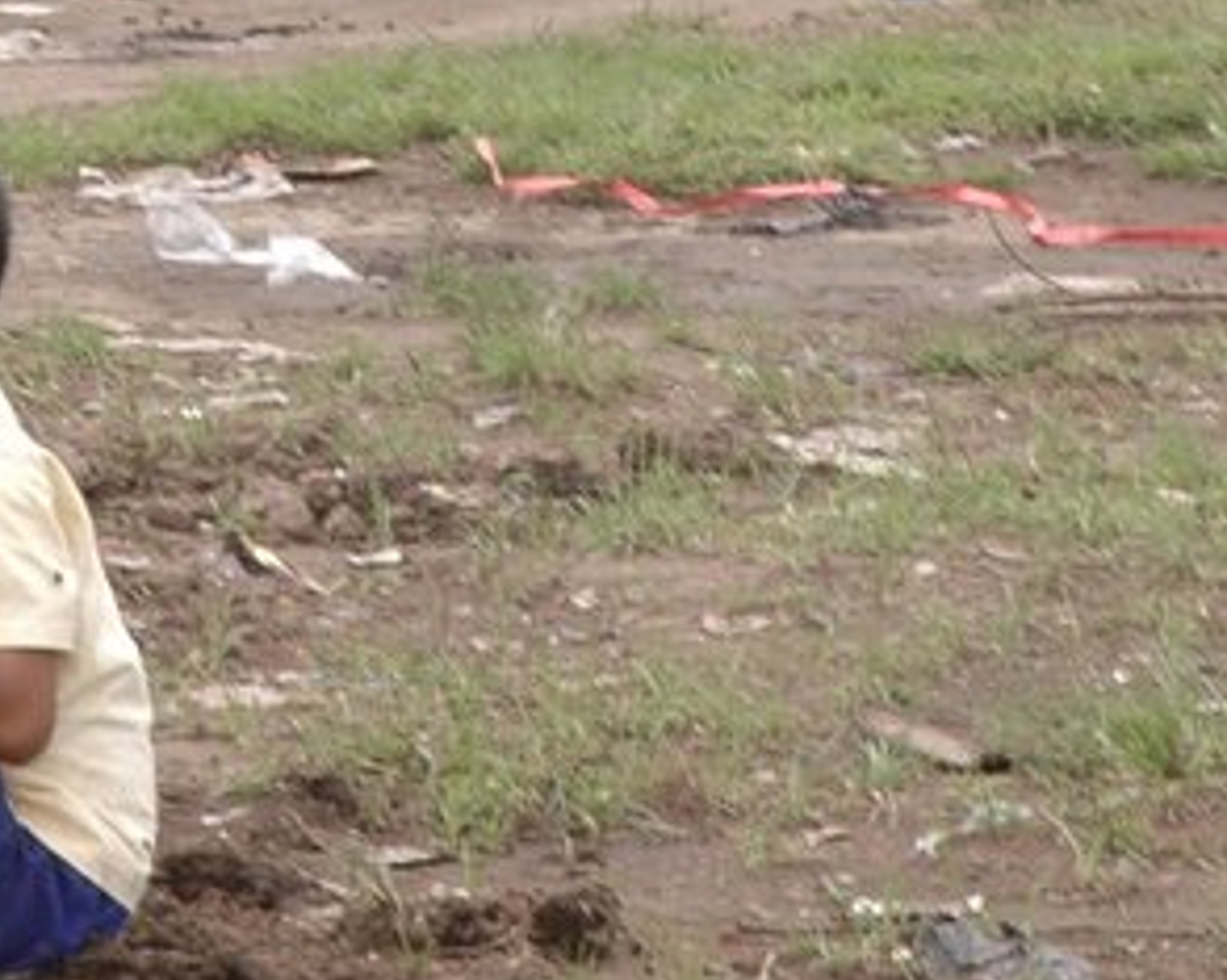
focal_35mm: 344
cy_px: -165
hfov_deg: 5.6
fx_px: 12484
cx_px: 364
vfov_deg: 4.5
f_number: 18
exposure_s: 1/25
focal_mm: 70
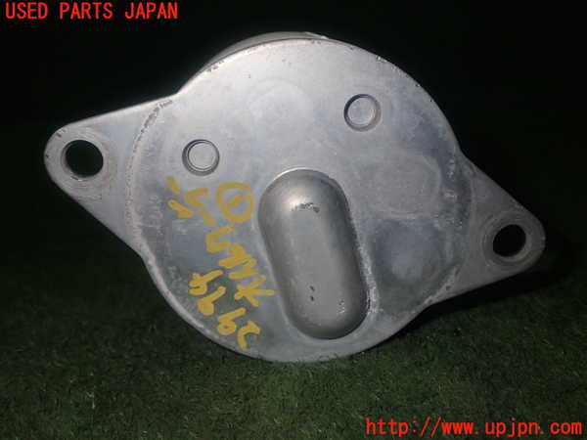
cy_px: 220
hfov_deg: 45.8
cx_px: 294
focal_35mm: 41
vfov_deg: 35.1
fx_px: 695
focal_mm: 7.31
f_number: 8
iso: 200
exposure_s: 1/40
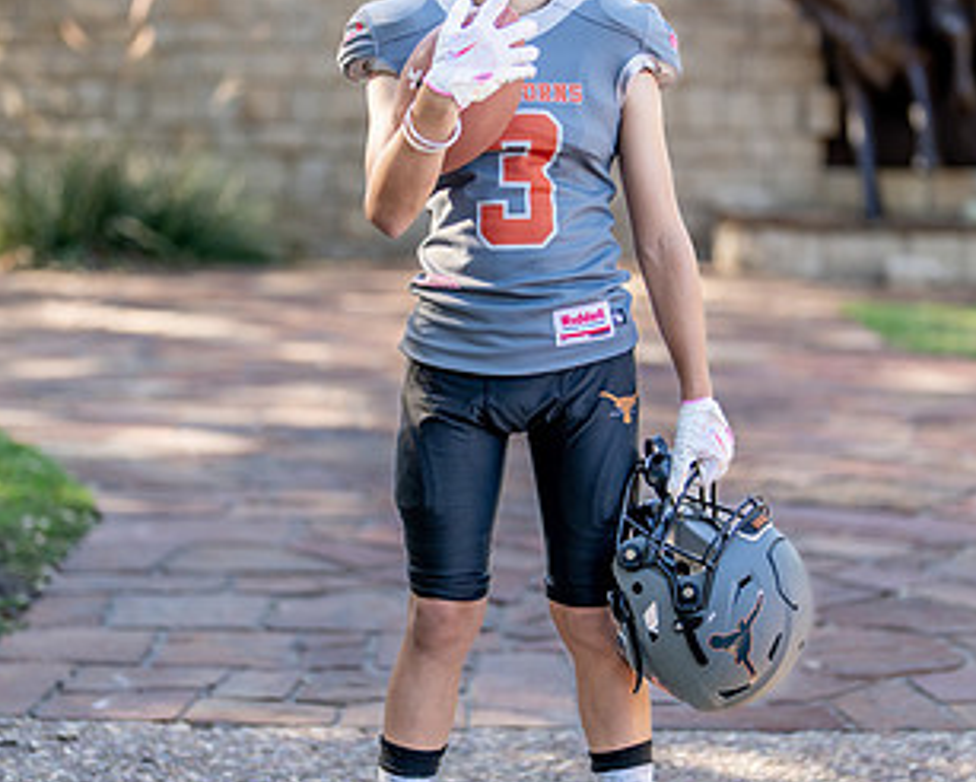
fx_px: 2746
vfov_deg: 16.2
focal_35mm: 95
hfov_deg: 20.1
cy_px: 369
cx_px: 556
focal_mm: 50
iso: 100
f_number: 1.2
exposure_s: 1/1000
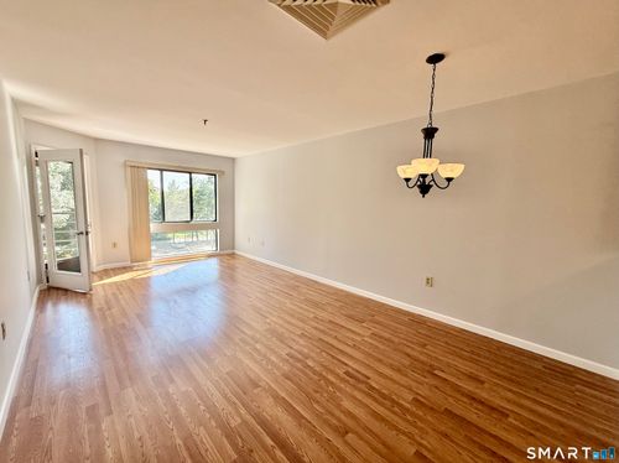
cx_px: 310
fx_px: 250
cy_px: 232
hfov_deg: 102.1
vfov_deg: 85.6
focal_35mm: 14
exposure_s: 1/152
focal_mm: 2.22
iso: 64
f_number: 2.2
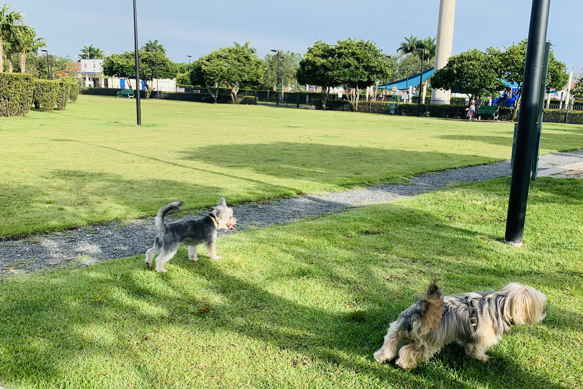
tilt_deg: -12.6
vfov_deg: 38.6
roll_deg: -3.4
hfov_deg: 55.4
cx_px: 347
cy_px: 242
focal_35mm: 34
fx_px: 551
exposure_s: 1/879
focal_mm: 4.25
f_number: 1.8
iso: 25
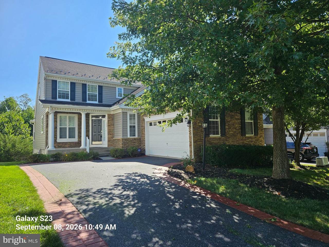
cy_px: 124
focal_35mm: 23
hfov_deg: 73.9
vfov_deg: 58.9
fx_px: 219
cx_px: 164
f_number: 1.8
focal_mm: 5.4
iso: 25
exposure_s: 1/654
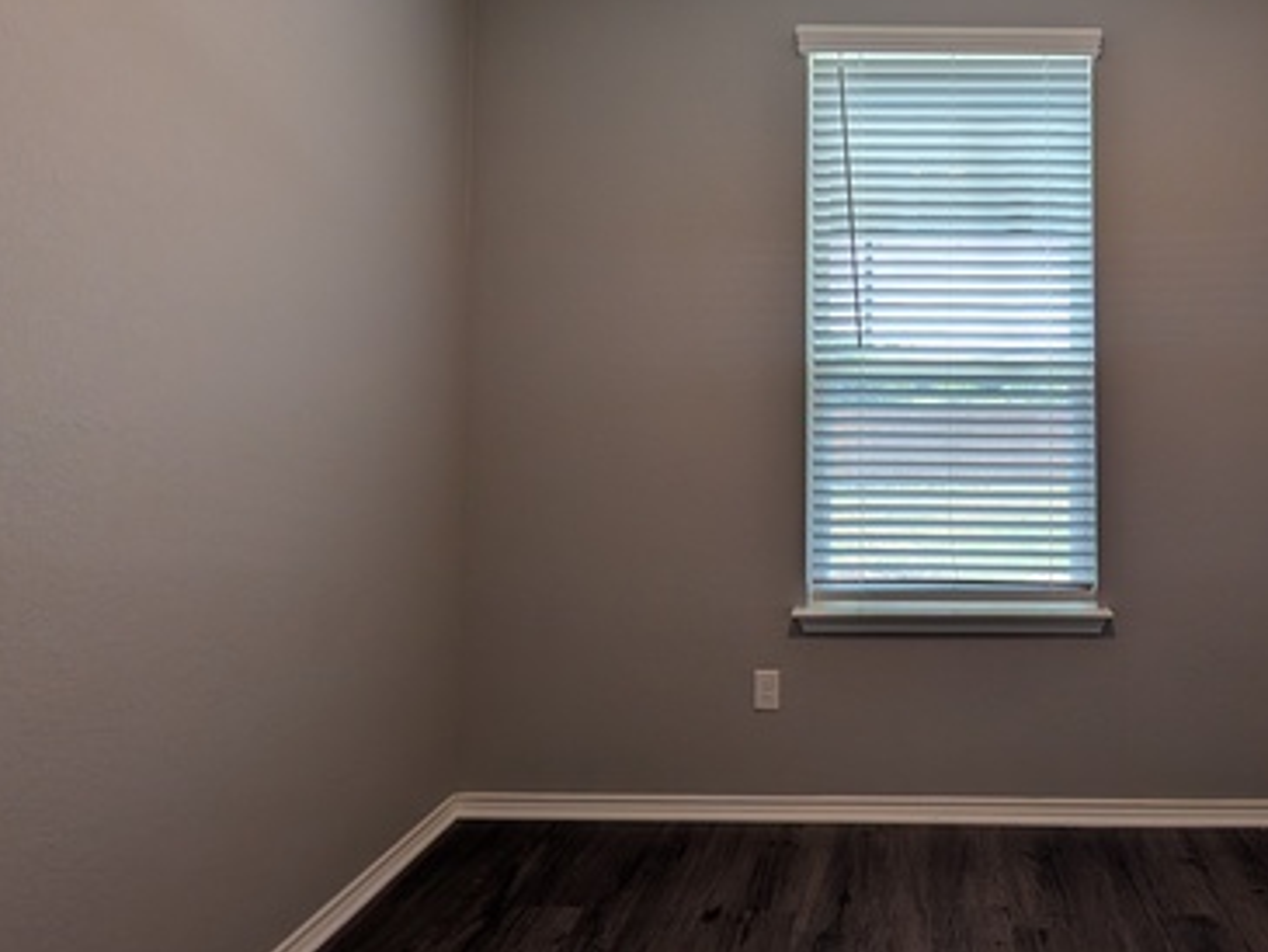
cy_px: 347
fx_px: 769
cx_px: 907
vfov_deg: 62.4
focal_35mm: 21
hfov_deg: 74.8
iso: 59
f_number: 1.7
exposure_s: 1/273
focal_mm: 2.02
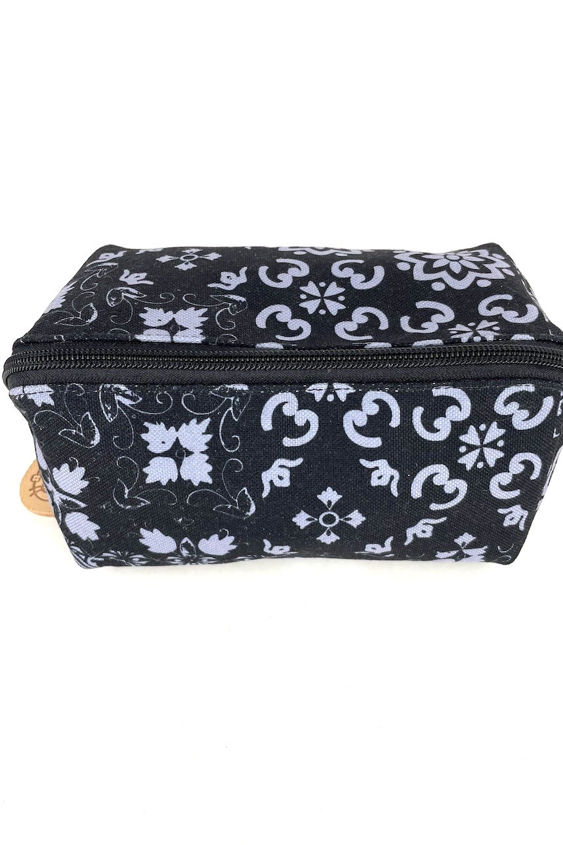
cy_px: 423
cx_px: 297
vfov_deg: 65.5
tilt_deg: -49.2
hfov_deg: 46.4
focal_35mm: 28
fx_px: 657
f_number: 1.6
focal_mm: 4.2
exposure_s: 1/296
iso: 32
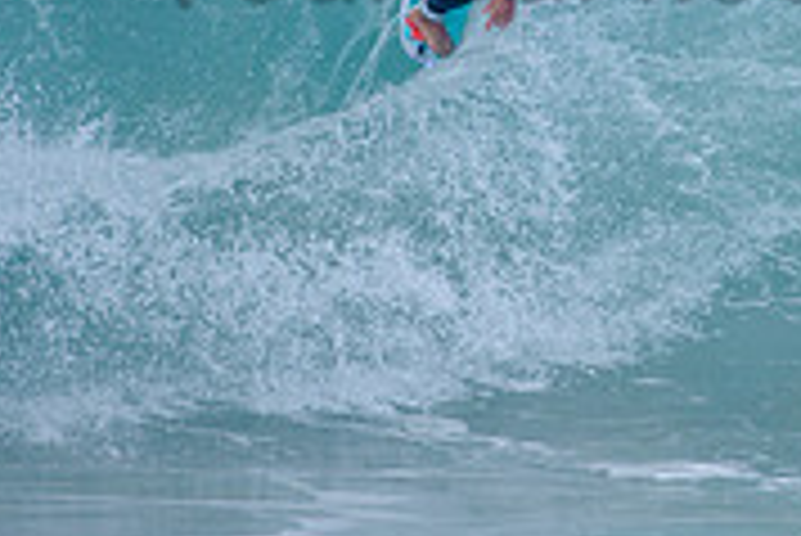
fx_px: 36875
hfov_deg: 1.2
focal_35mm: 1656
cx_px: 621
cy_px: -101
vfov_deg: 0.8
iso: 160
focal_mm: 500
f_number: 5.6
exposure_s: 1/800
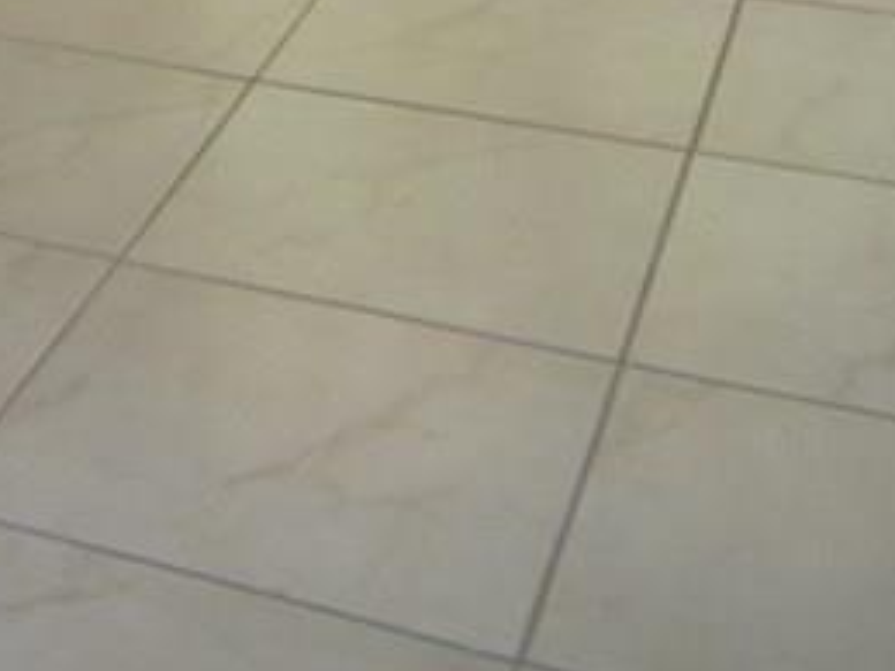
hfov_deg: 17.7
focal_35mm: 95
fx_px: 2455
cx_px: -574
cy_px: -540
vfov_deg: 13.8
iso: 100
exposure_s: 1/30
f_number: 2.8
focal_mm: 5
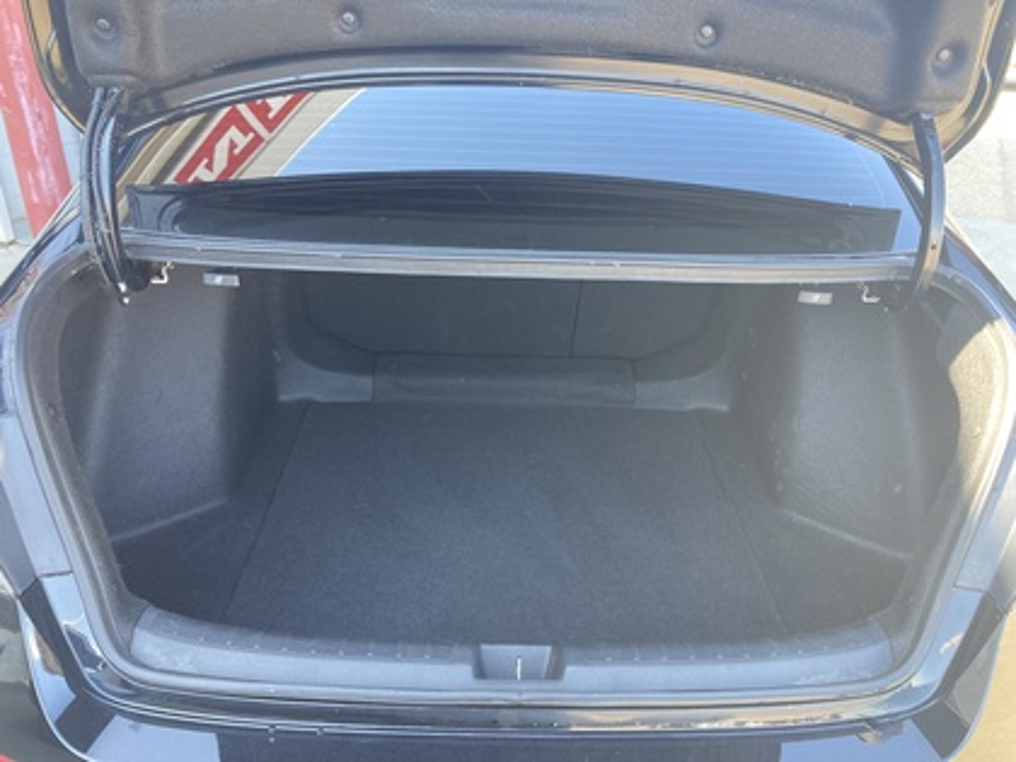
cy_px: 381
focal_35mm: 28
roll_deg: -0.7
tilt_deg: -25.0
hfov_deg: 63.4
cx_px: 508
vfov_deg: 49.7
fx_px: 822
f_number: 1.8
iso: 80
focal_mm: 3.99
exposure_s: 1/89
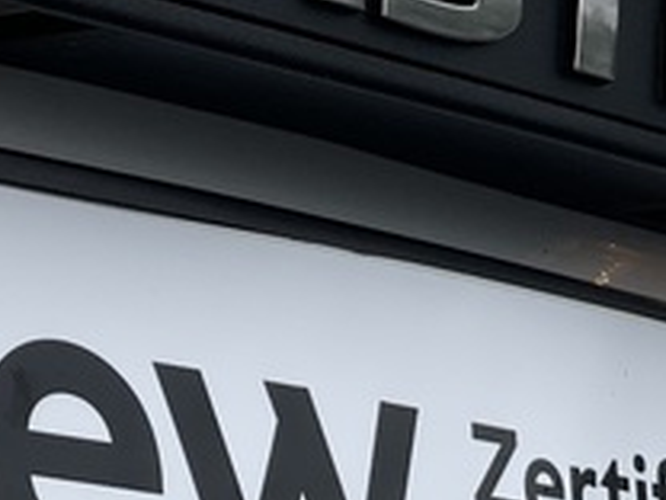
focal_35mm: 246
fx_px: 4733
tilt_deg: +8.2
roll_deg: -4.4
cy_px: 215
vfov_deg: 6.0
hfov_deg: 8.0
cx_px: 77
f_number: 2.2
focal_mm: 7.5
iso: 32
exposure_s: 1/661
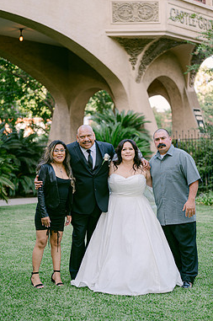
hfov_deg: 22.9
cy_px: 172
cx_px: 111
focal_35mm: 59
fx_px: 525
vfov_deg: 34.0
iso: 100
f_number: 2
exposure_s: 1/320
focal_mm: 50
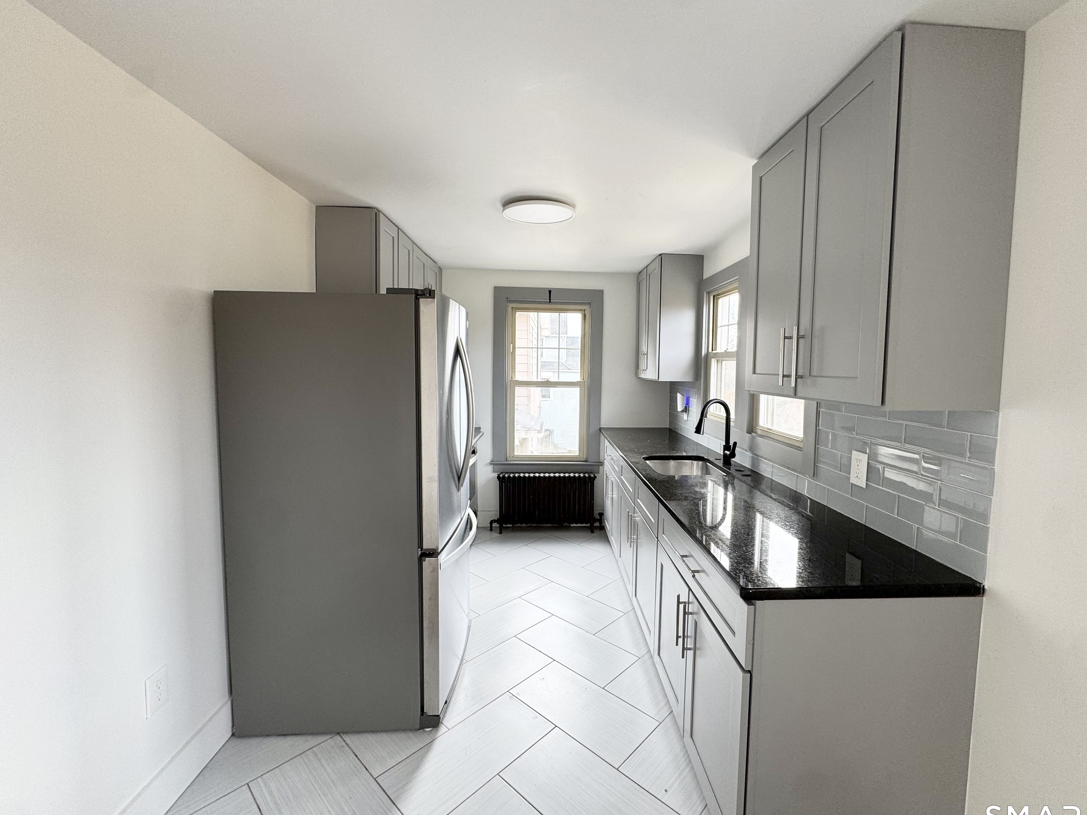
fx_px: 471
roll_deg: -1.3
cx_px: 576
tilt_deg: -4.8
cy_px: 400
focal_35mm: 15
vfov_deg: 81.7
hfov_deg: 98.1
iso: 80
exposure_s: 1/99
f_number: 2.2
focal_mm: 2.22
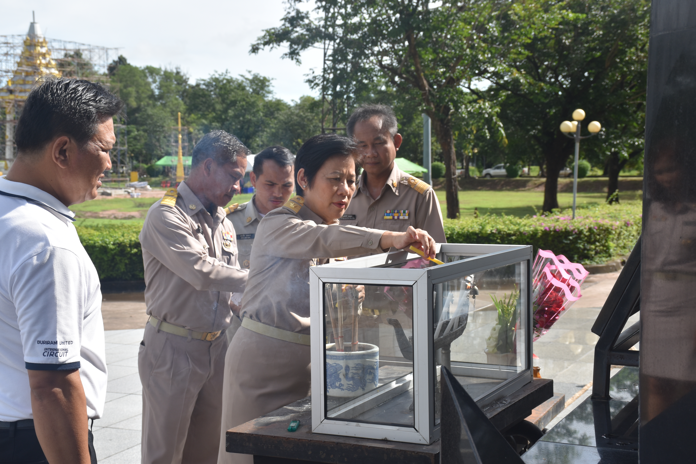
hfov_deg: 35.1
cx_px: 348
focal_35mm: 57
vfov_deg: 23.8
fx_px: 1102
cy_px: 232
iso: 200
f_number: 9
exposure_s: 1/320
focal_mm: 38
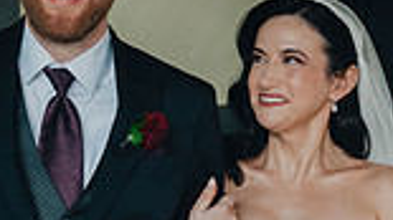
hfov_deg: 14.1
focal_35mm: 152
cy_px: 172
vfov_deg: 8.0
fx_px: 1583
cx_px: 228
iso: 400
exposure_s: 1/160
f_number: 4
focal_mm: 50
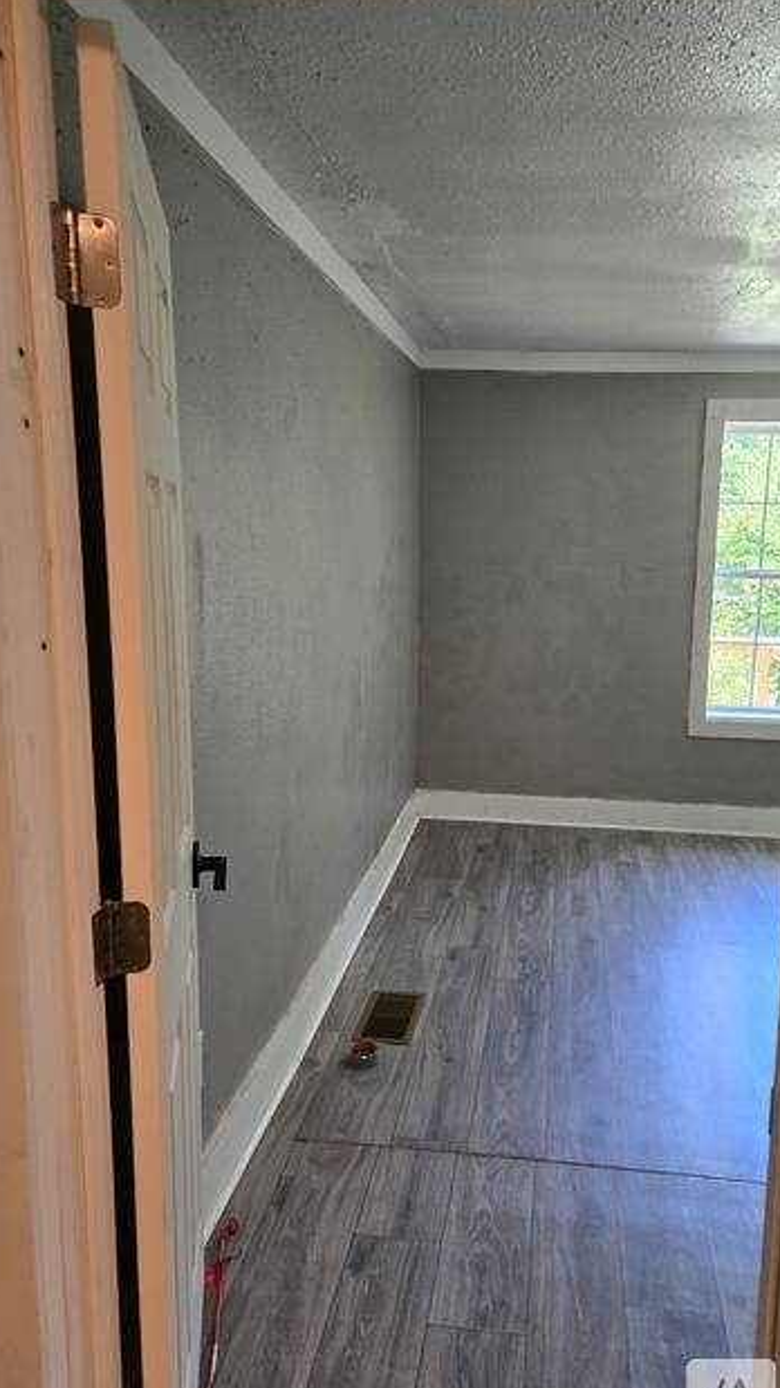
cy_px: 701
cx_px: 489
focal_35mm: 27
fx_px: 993
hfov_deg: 42.5
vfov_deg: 69.9
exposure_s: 1/120
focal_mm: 5.4
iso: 125
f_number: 1.8
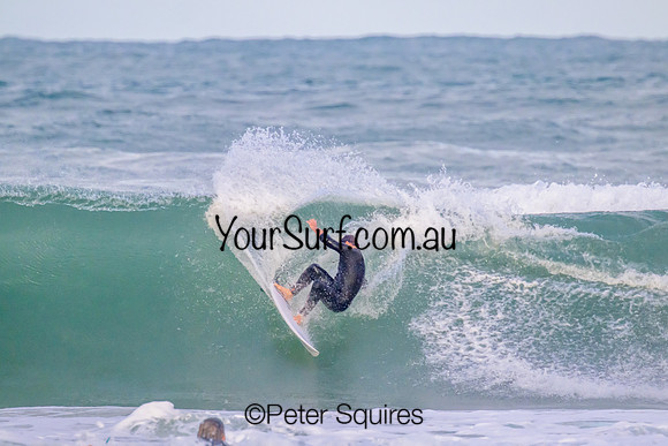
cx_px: 339
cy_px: 223
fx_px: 15503
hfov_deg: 2.5
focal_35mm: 835
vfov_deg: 1.6
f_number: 11
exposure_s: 1/2000
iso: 4500
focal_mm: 800
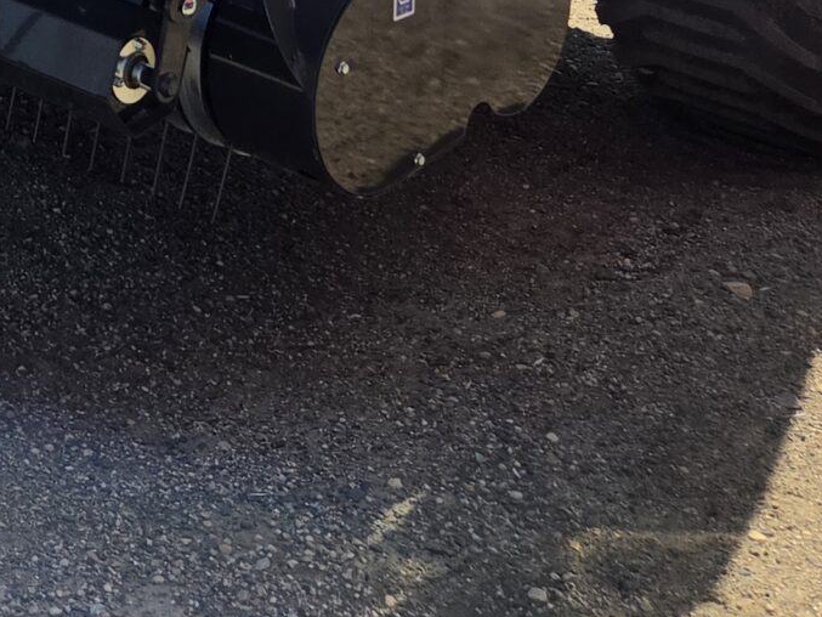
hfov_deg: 20.7
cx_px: -225
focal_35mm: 87
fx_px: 2066
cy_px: -545
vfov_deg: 14.6
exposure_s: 1/3707
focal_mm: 5.4
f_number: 1.8
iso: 80
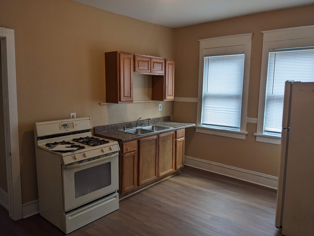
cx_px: 157
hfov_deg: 65.3
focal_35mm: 27
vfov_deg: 51.4
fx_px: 245
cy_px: 118
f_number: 1.73
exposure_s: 1/123
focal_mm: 4.38
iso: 43
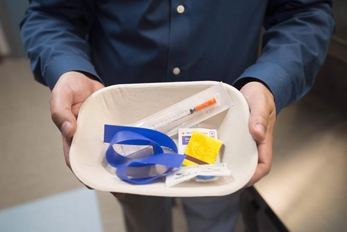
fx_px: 337
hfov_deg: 54.4
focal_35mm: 35
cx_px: 174
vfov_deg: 37.9
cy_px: 116
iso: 800
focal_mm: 35
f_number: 2.8
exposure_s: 1/125
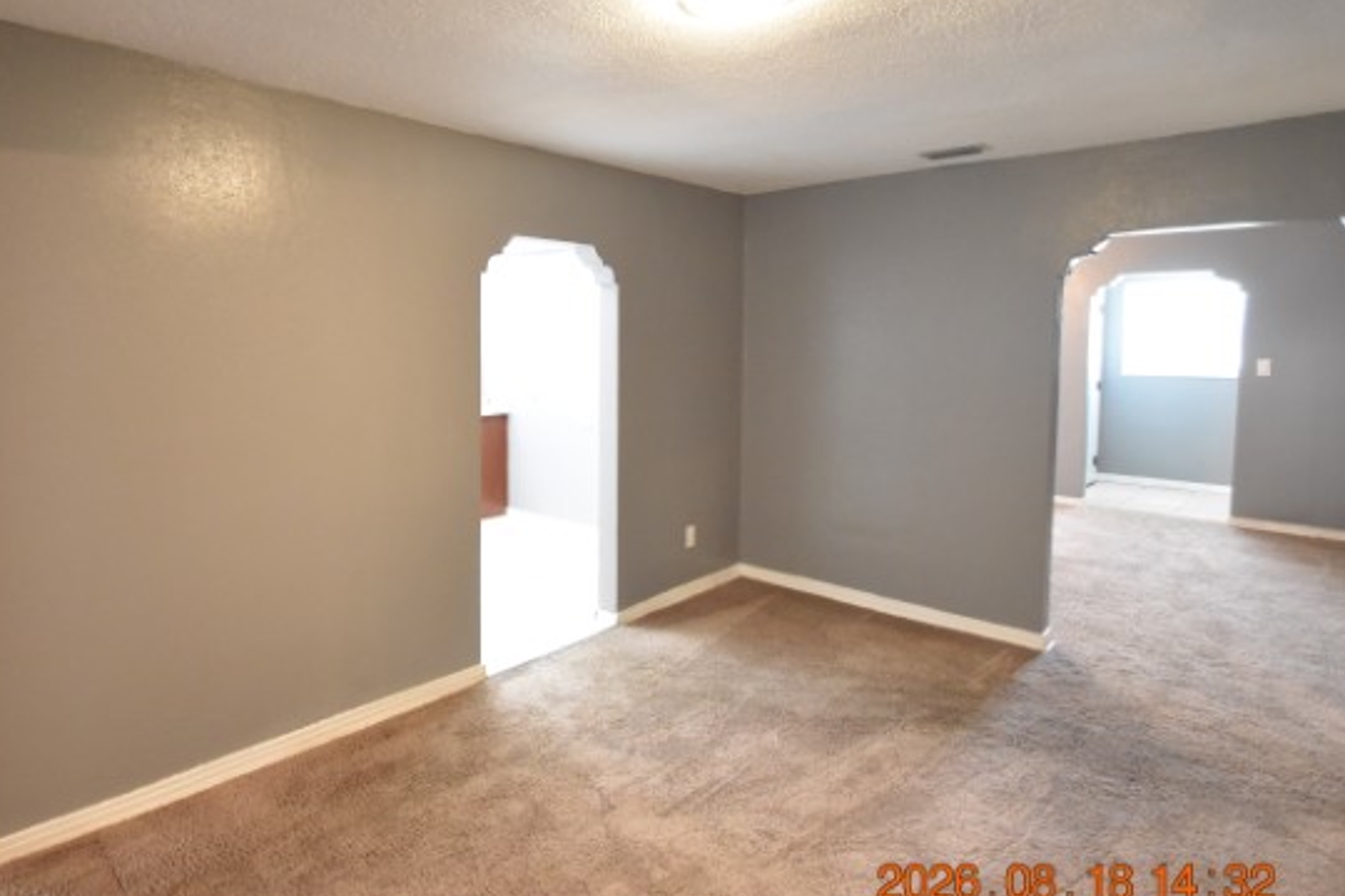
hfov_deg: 83.1
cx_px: 548
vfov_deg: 61.6
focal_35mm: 20
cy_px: 376
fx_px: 747
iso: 2800
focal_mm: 10
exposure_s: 1/60
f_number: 3.5
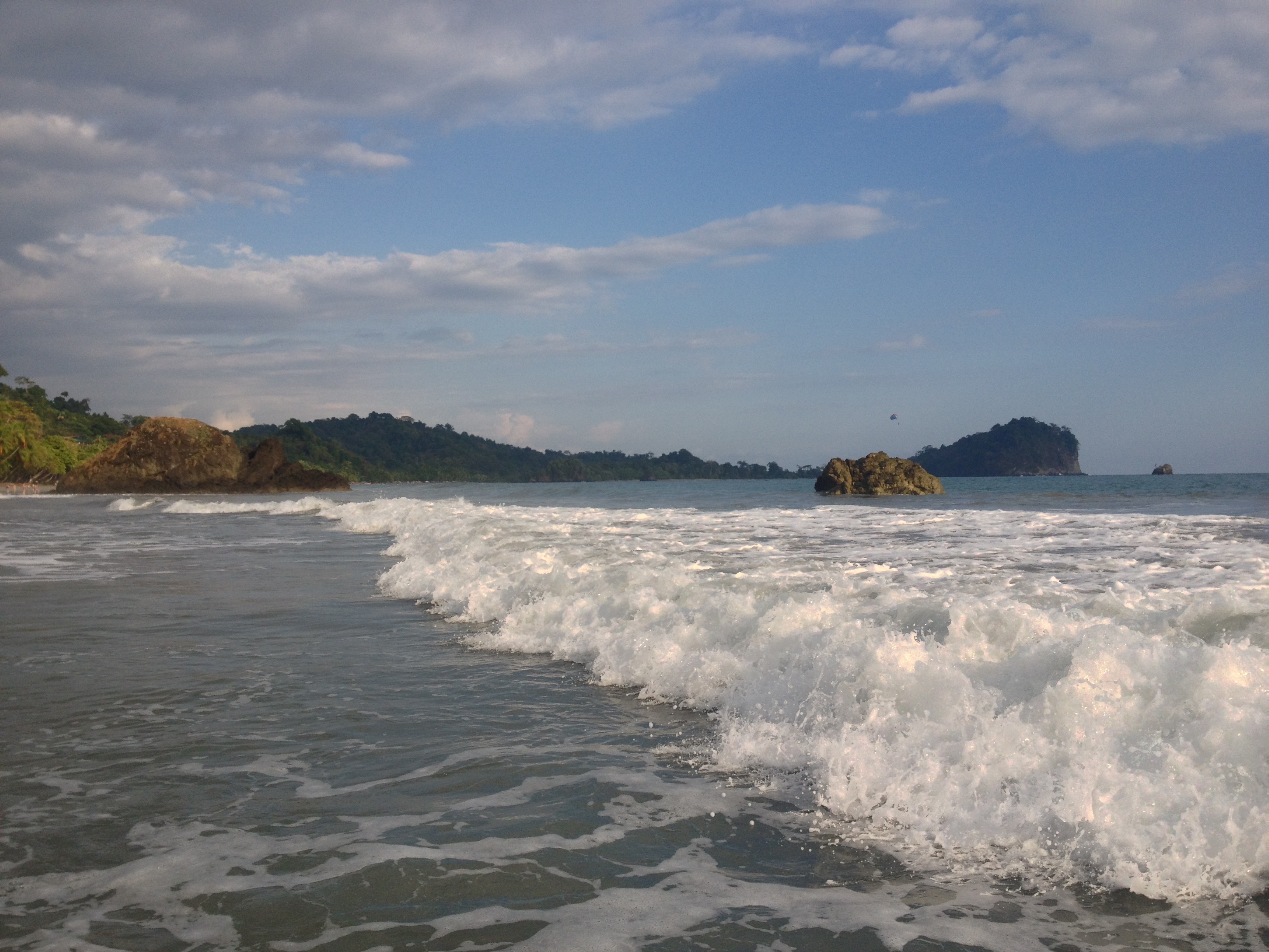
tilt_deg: -2.7
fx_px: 1283
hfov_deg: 52.6
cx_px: 634
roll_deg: +1.5
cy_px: 476
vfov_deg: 40.7
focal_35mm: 35
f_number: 2.4
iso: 50
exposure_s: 1/1842
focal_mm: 4.28
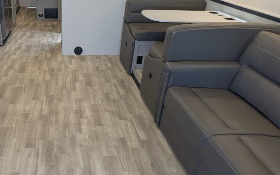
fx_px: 275
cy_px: 102
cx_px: 60
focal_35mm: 36
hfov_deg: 51.0
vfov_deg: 35.2
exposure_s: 1/185
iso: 334
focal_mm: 2.35
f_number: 2.2
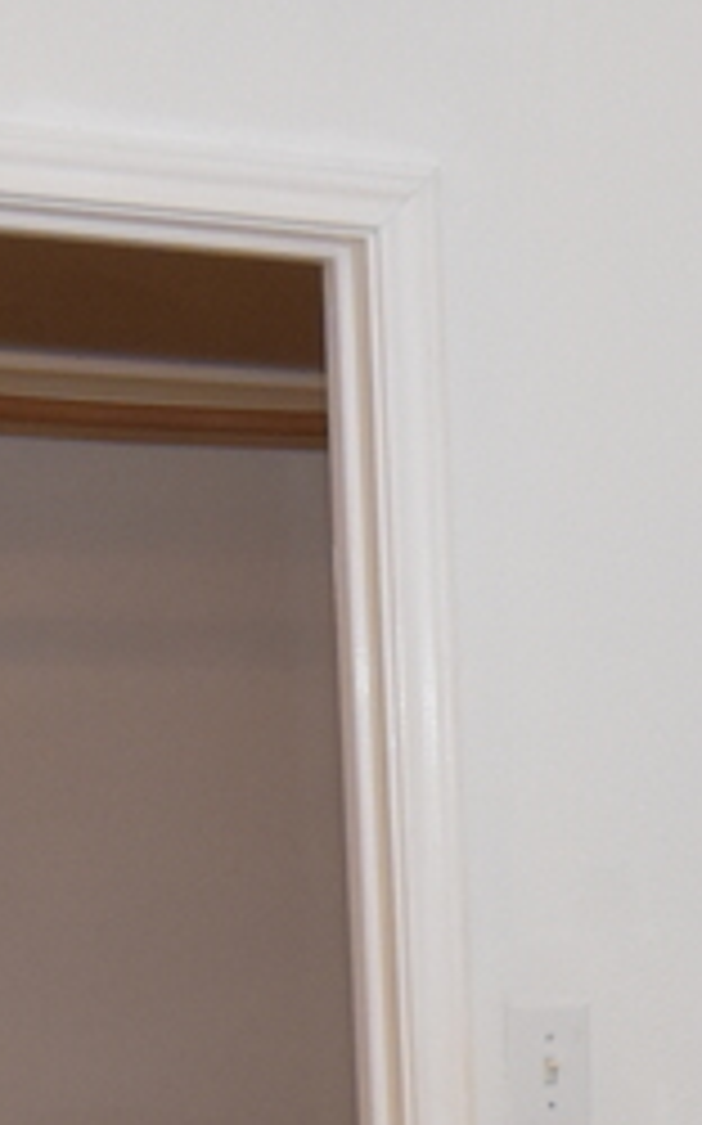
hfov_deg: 12.4
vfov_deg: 19.9
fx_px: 3034
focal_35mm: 99
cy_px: 1305
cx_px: 1107
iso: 800
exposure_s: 1/160
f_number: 4.5
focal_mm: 10
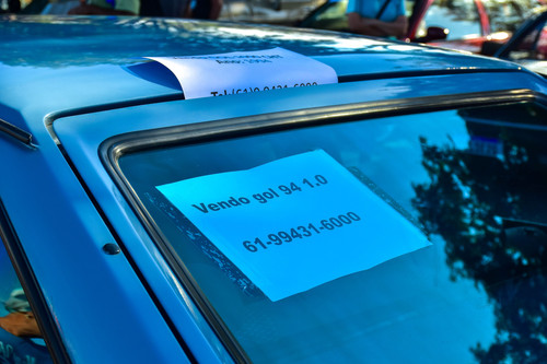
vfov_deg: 20.1
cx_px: 274
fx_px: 1025
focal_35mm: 68
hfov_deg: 29.9
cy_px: 182
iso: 200
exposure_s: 1/250
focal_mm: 45
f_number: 6.3
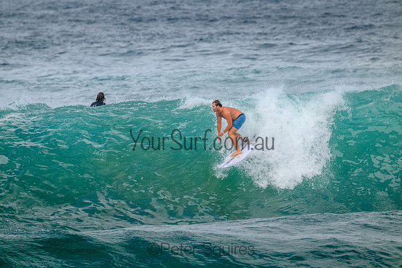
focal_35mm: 800
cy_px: 134
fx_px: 8935
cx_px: 201
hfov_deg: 2.6
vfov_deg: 1.7
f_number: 11
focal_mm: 800
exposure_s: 1/2000
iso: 1250
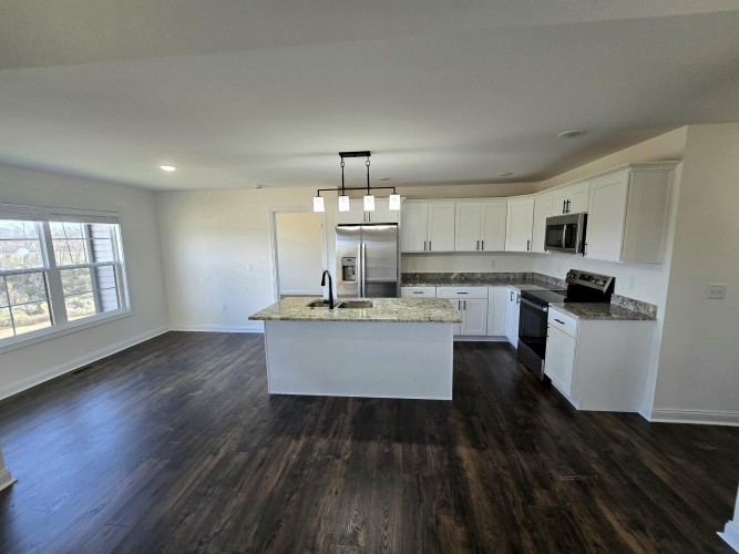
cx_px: 370
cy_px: 277
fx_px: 277
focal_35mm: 13
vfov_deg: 89.9
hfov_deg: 106.2
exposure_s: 1/60.2
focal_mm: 2.2
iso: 80
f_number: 2.2
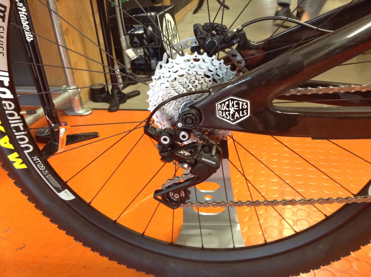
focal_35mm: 33
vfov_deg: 42.8
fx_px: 353
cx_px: 186
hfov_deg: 55.4
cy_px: 138
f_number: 2.4
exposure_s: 1/24
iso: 200
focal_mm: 3.3
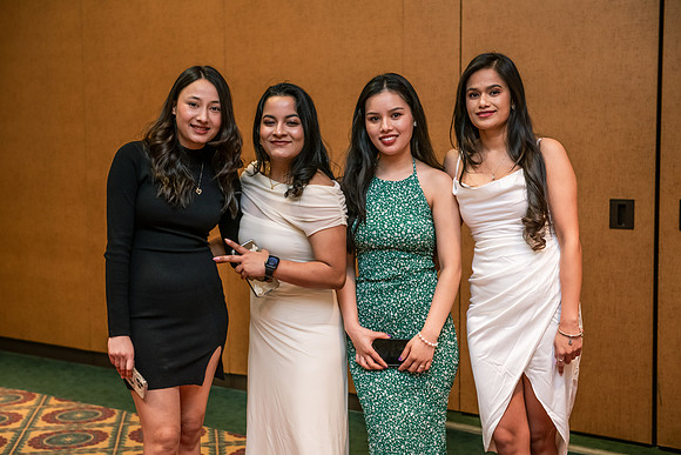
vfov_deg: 23.4
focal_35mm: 58
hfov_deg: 34.5
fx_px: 1097
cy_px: 228
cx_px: 340
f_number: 3.5
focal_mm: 58
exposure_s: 1/160
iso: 1600
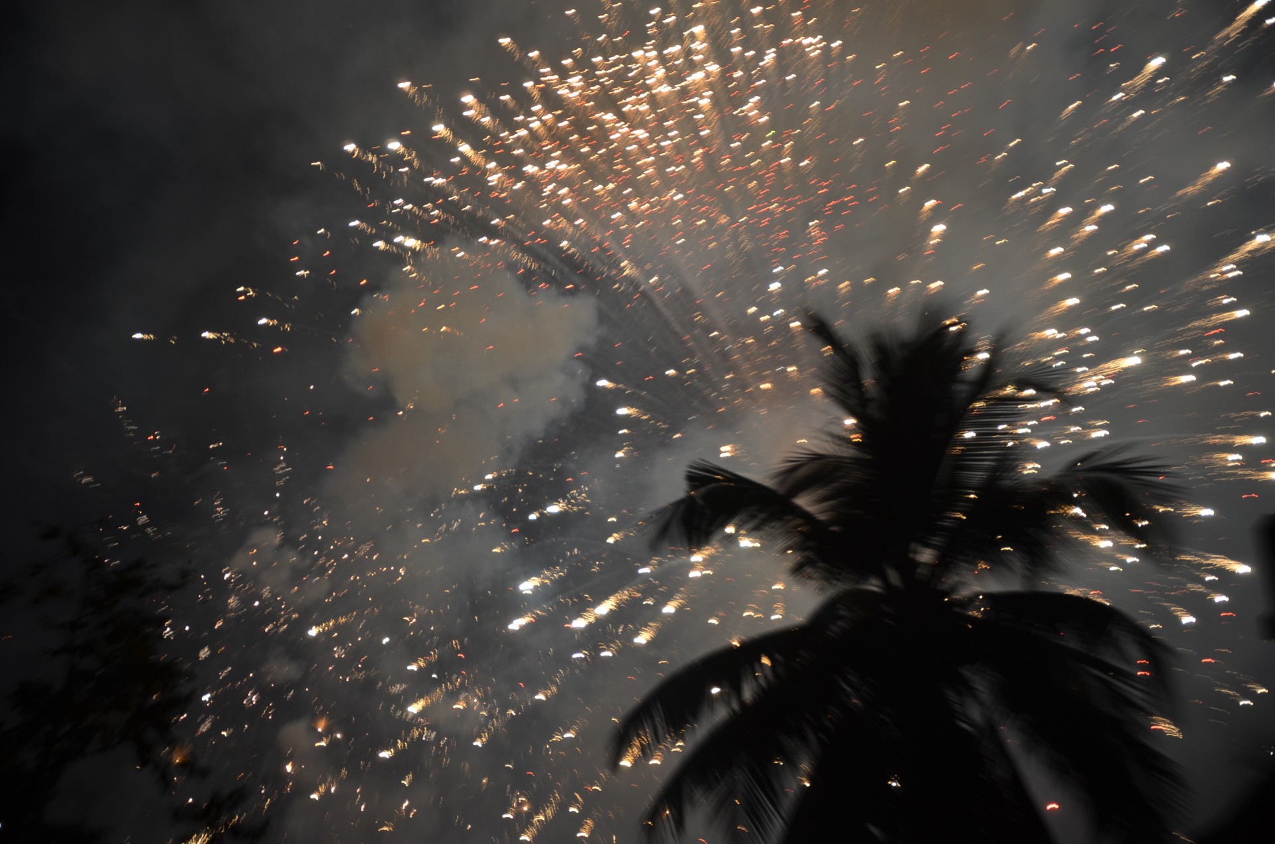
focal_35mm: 87
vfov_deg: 15.6
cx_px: 638
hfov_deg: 23.4
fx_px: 3075
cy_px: 422
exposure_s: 1/30
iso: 200
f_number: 5
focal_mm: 58
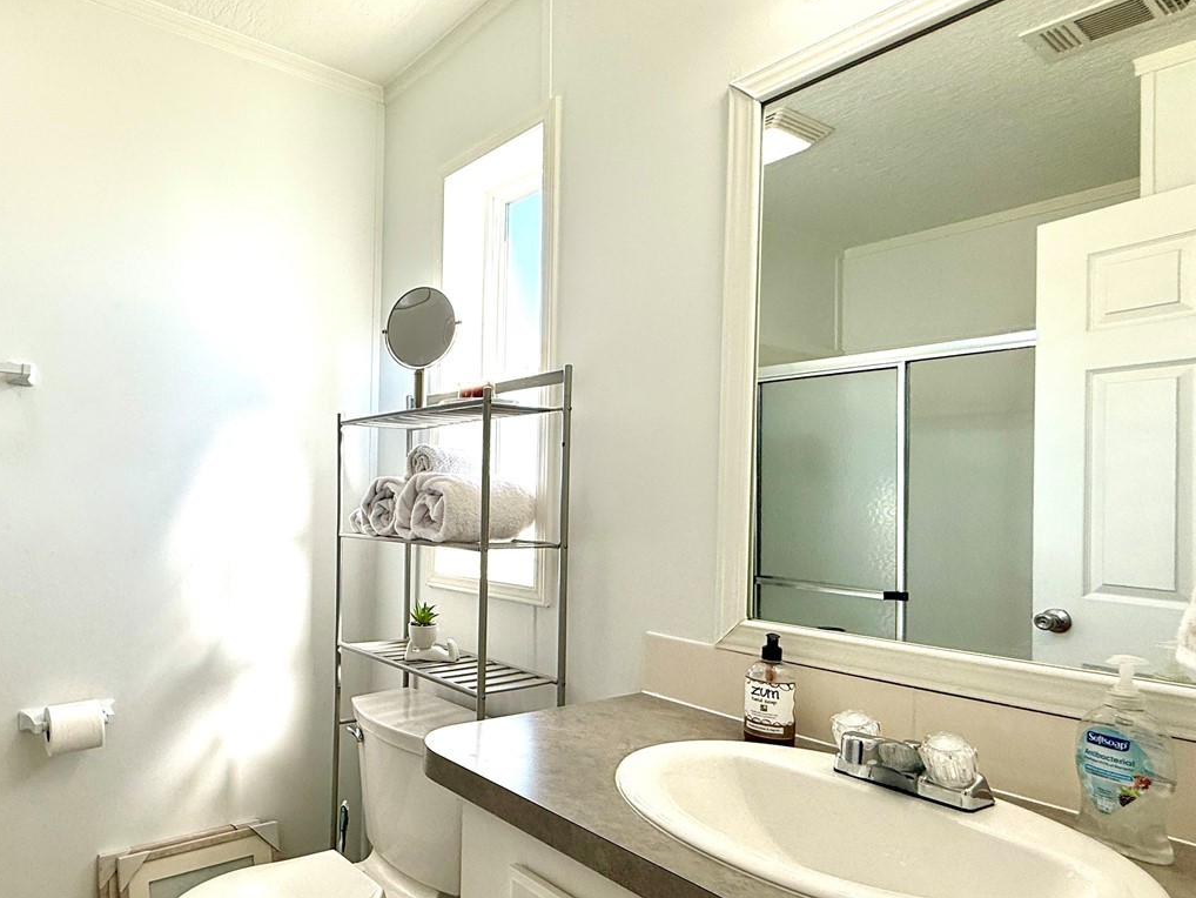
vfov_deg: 60.8
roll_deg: -1.4
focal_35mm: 22
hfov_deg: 73.3
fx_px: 760
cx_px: 369
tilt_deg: -0.5
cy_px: 514
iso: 64
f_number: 2.2
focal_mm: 2.22
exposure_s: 1/239
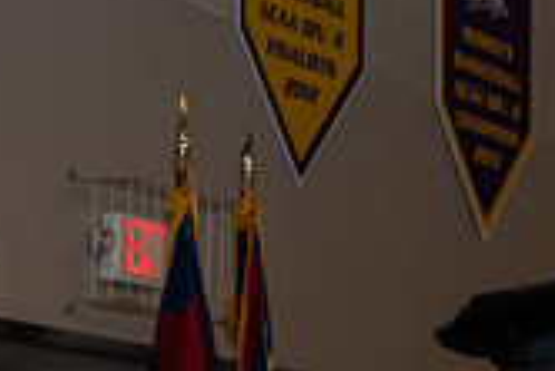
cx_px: 809
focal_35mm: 216
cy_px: 620
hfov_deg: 9.3
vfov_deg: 6.3
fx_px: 3333
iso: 1600
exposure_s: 1/200
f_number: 6.3
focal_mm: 62
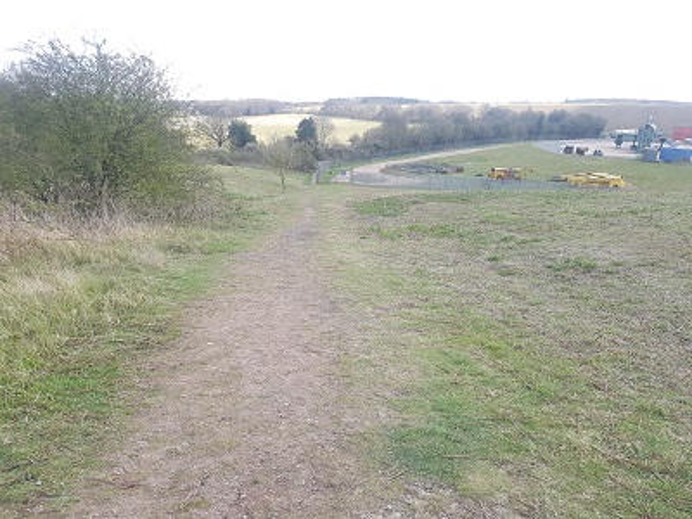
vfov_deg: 53.1
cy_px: 260
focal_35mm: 26
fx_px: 520
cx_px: 346
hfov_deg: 67.3
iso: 50
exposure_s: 1/600
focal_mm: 4.2
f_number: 1.7
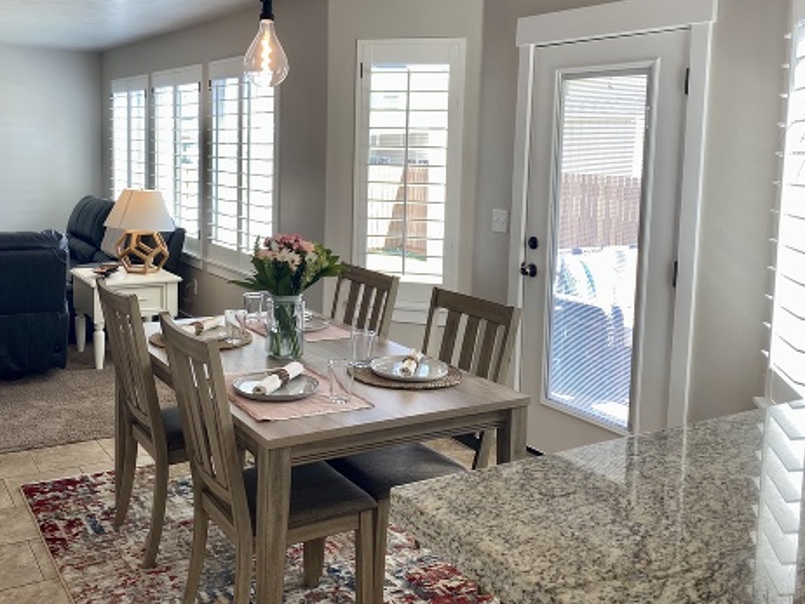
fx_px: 838
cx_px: 342
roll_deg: -1.9
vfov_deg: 39.5
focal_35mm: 36
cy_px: 230
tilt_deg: -6.3
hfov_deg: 51.1
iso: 40
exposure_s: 1/120
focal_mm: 4.25
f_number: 1.8
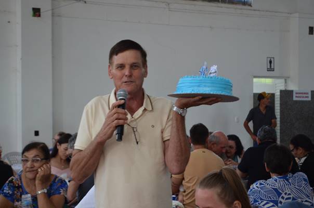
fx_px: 718
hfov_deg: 24.7
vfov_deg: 16.5
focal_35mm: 82
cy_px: 104
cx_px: 157
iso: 800
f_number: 5.6
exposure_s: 1/50
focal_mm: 55
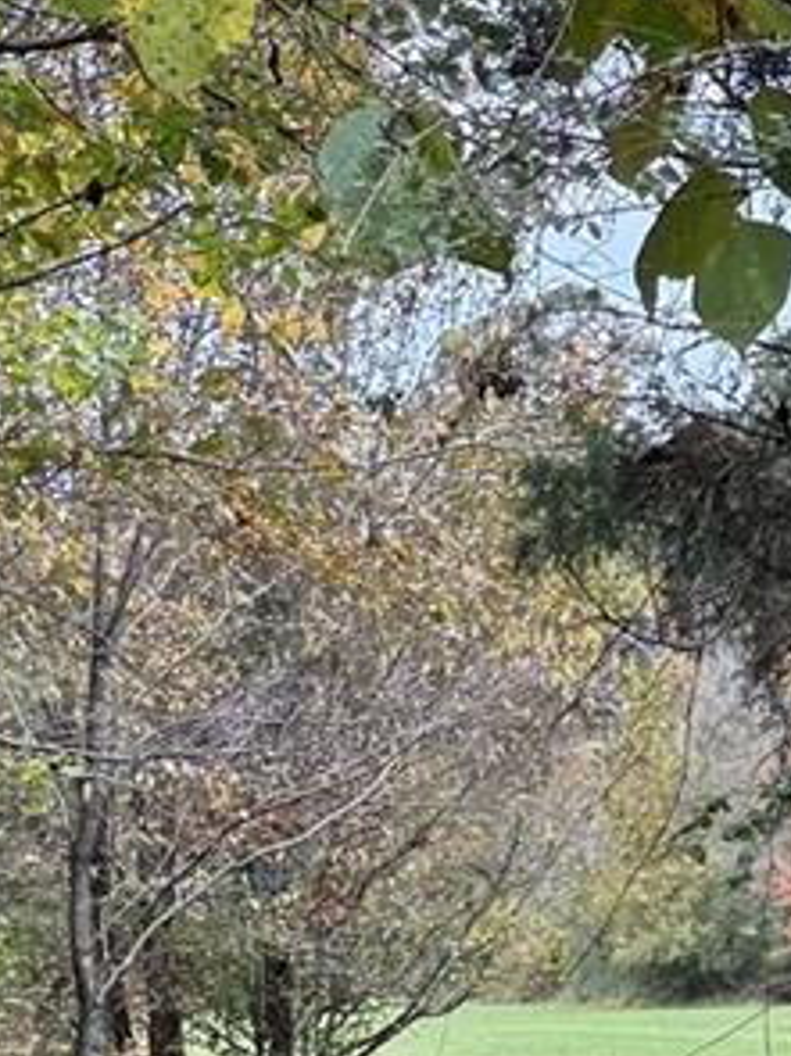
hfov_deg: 11.8
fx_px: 3811
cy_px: 1729
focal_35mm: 125
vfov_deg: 14.4
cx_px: 301
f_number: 1.78
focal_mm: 6.76
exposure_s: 1/524
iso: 100
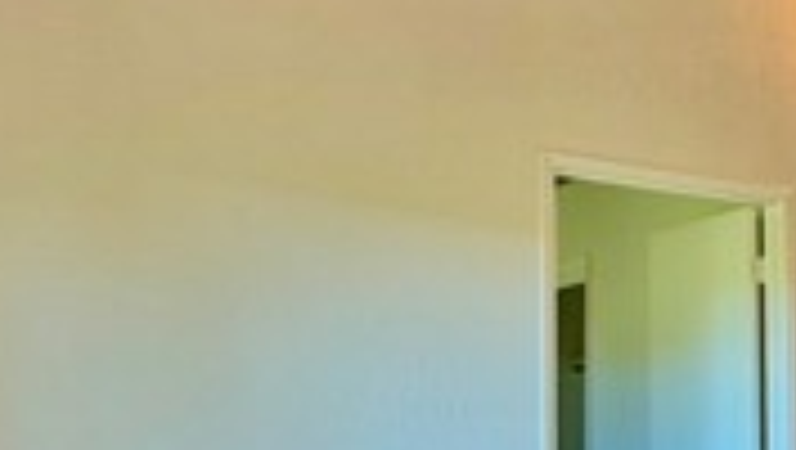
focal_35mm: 55
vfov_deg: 21.5
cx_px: 1120
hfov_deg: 28.4
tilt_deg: +2.6
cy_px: 392
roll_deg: +0.9
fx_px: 1162
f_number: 2.2
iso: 250
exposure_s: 1/120
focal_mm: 2.22
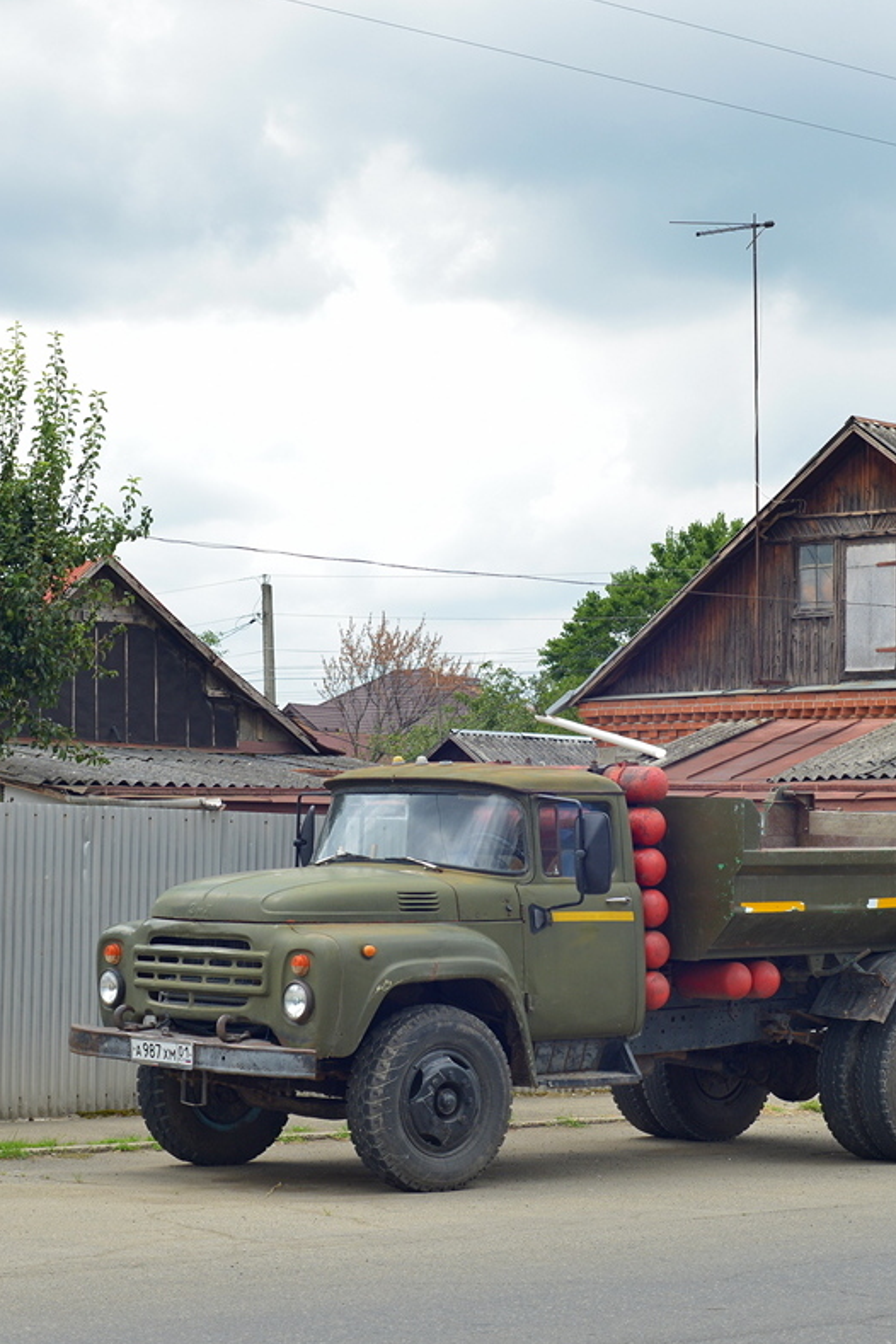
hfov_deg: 17.9
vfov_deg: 26.7
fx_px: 2837
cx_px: 521
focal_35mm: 76
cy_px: 671
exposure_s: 1/320
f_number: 6.3
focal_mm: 50
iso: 200
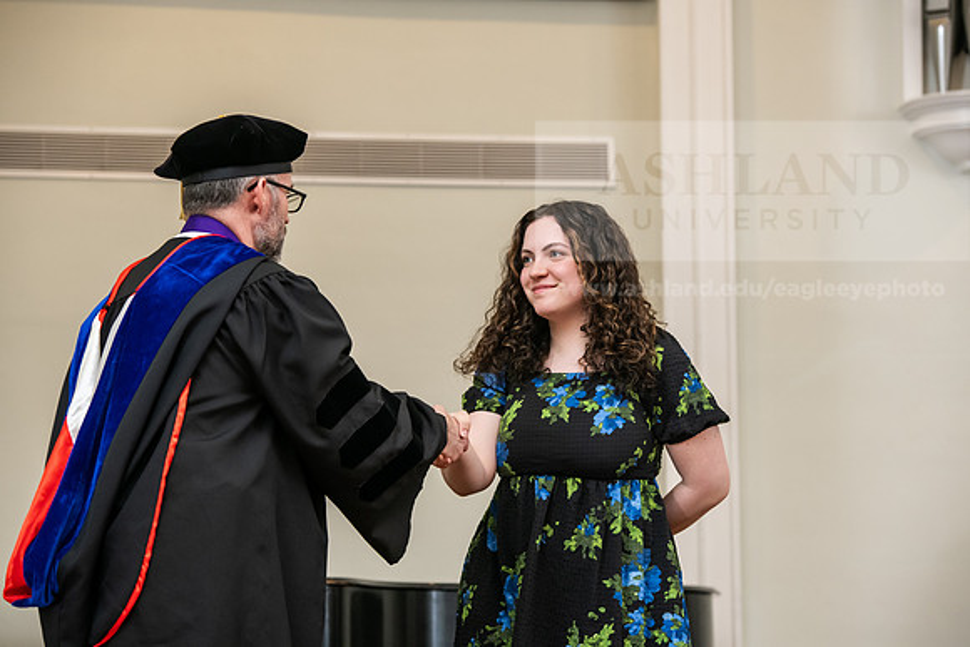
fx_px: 3126
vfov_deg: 11.8
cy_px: 324
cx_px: 485
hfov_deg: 17.6
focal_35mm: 116
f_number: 5
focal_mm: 116
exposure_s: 1/200
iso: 1600
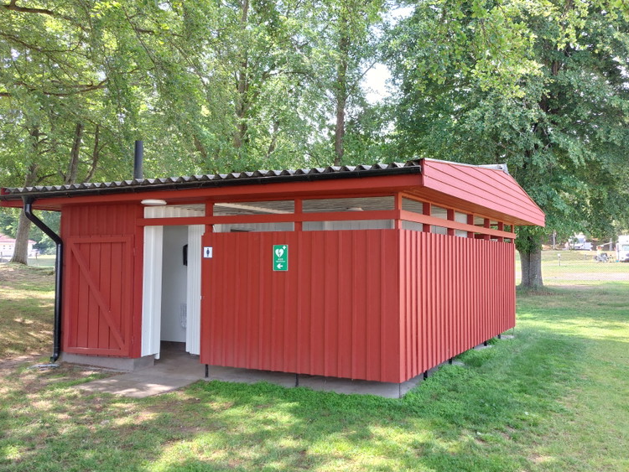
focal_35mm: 32
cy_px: 245
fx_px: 582
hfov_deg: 56.6
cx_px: 361
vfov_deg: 44.2
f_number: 1.8
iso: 40
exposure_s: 1/120
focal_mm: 5.23
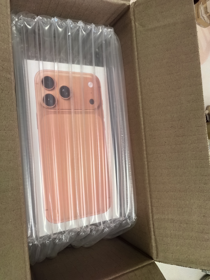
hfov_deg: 51.4
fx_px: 218
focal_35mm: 27
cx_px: 105
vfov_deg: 65.3
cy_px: 140
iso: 800
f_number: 4
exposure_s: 1/33.3
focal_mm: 5.72
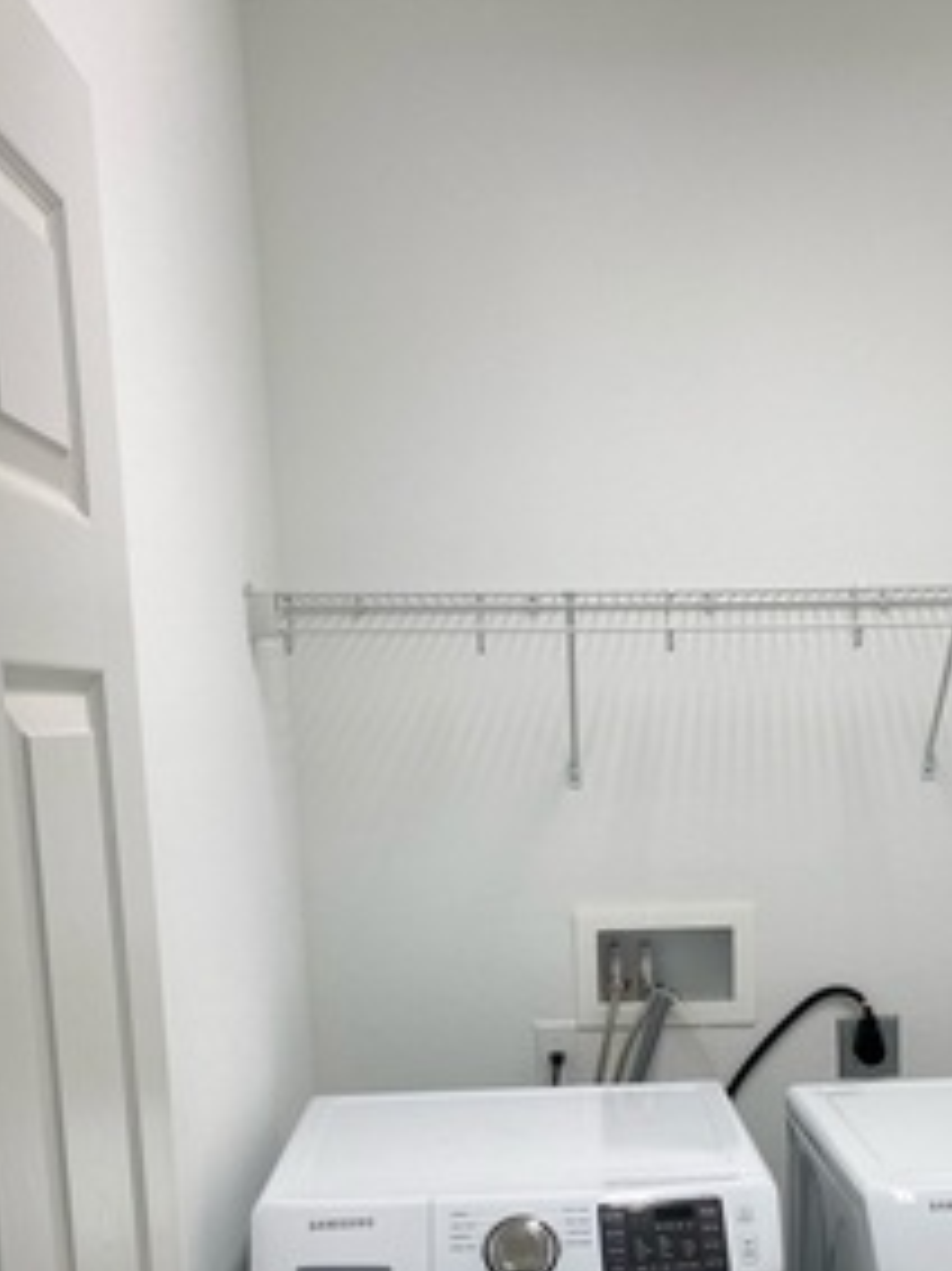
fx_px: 1688
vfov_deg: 39.5
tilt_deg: -10.7
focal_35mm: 46
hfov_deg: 31.1
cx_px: 680
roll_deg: +2.2
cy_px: 1028
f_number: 1.8
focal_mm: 4.25
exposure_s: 1/120
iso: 64
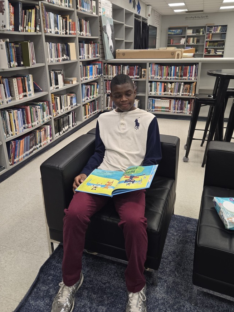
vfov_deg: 64.9
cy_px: 131
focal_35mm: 27
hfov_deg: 51.4
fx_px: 243
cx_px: 118
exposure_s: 1/60
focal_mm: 5.4
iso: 125
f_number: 1.8
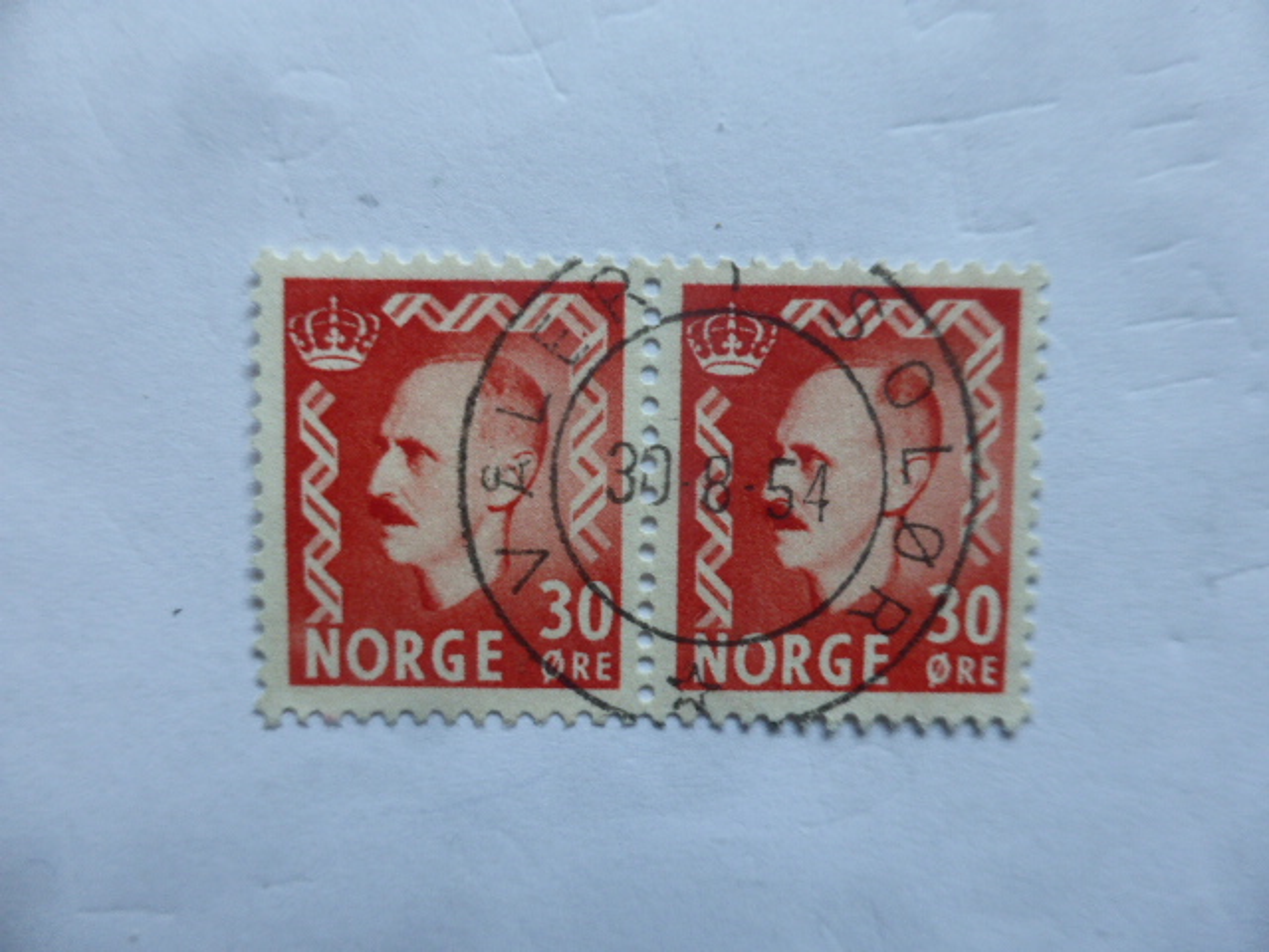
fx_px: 916
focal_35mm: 25
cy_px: 476
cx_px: 634
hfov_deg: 69.4
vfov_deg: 54.9
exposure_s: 1/60
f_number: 3.3
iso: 125
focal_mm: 4.3
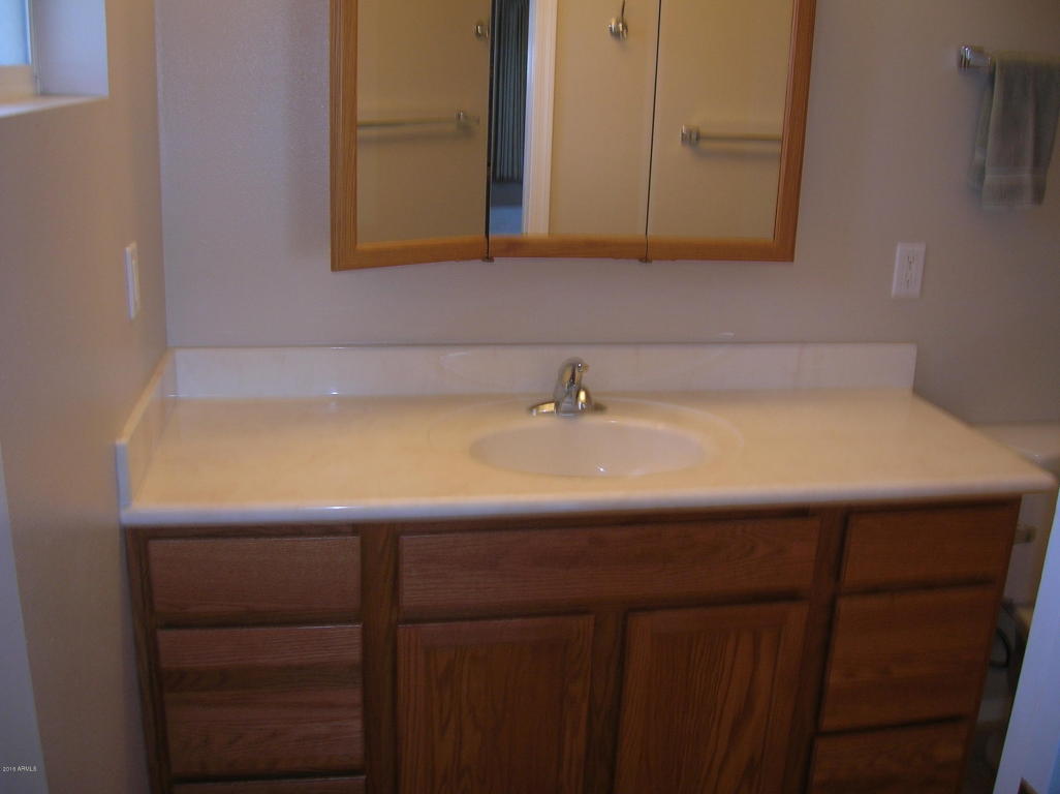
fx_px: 1040
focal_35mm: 34
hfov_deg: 54.0
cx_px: 530
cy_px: 397
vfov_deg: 41.7
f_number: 2.9
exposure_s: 1/30
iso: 50
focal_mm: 5.7
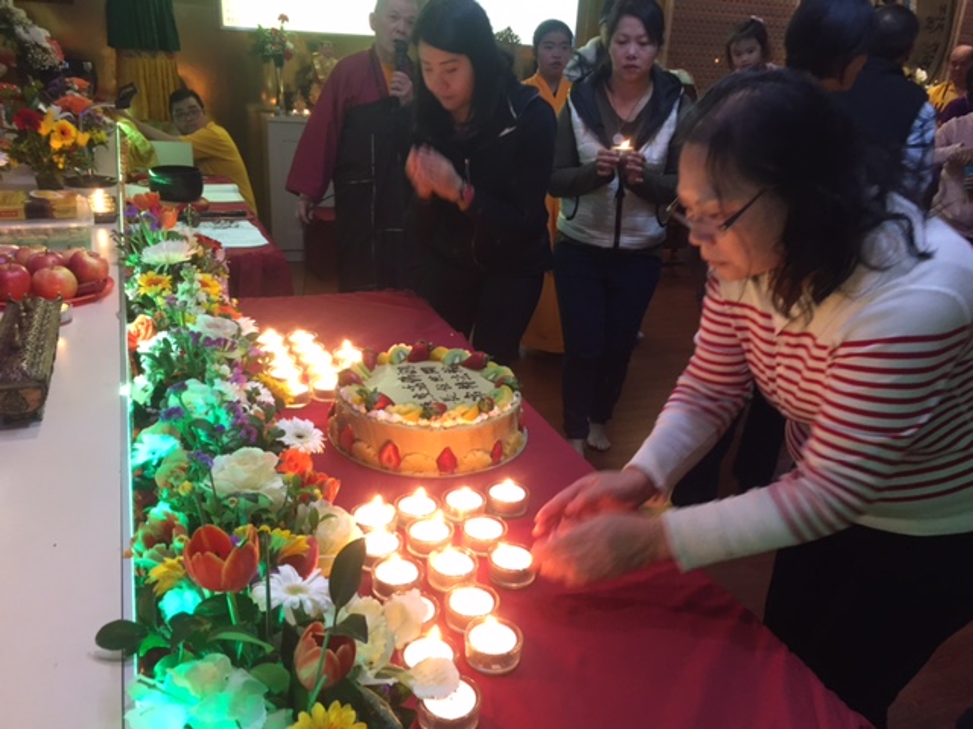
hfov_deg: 61.7
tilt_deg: -21.5
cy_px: 364
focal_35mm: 29
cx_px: 486
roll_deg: -5.3
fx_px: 815
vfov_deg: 48.2
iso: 160
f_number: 2.2
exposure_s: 1/33
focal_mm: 4.15
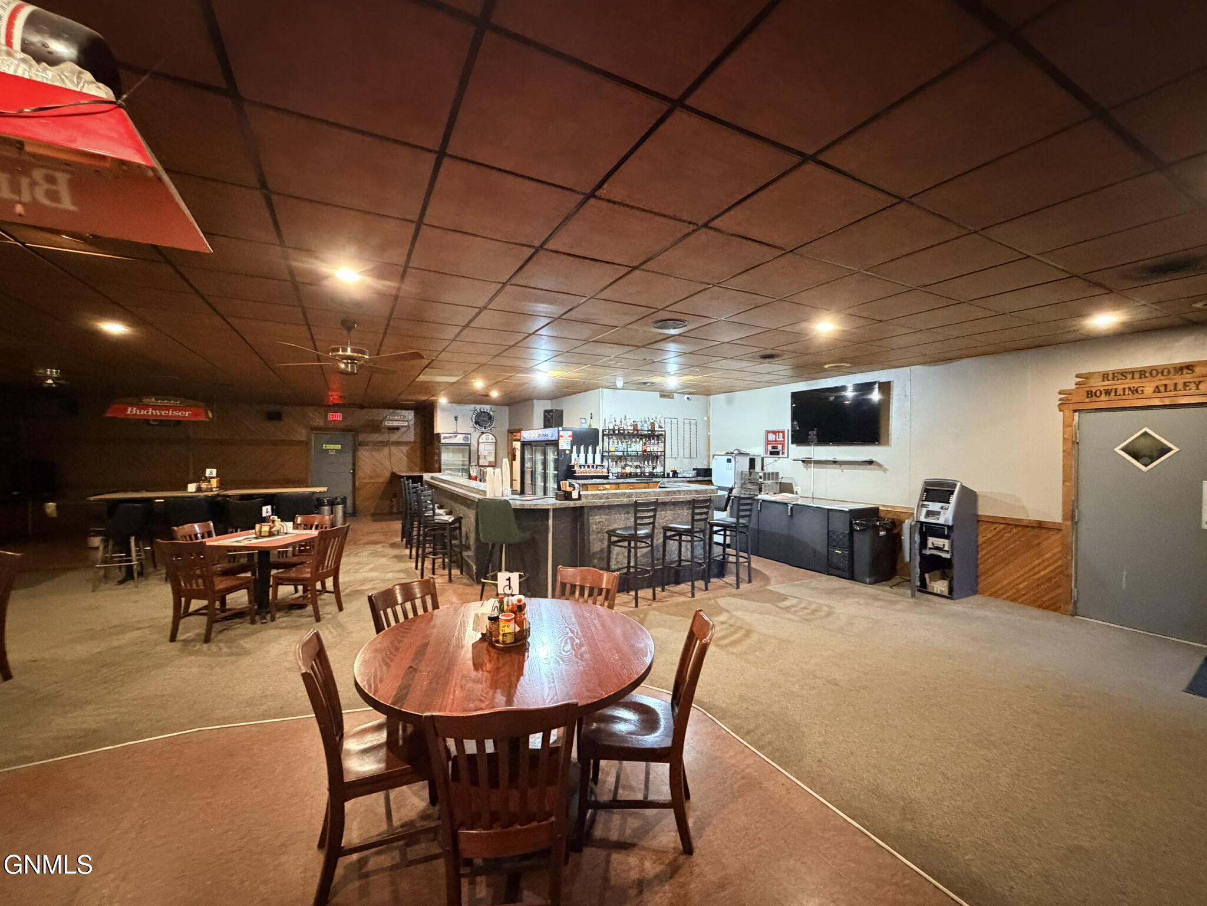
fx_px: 488
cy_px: 453
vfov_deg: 85.7
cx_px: 604
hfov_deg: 102.1
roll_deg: +0.0
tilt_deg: -0.6
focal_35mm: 14
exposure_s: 1/40
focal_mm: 2.22
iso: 1250
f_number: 2.2
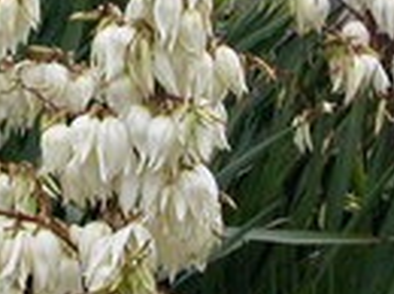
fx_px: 2465
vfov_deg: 6.8
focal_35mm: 217
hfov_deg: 9.1
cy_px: 36
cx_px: 118
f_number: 3.5
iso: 100
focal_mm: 9.7
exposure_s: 1/437
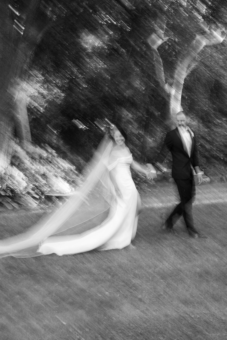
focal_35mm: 50
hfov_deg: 27.0
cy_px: 170
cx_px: 114
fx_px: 473
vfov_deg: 39.6
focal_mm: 50
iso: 50
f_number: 7.1
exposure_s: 1/6
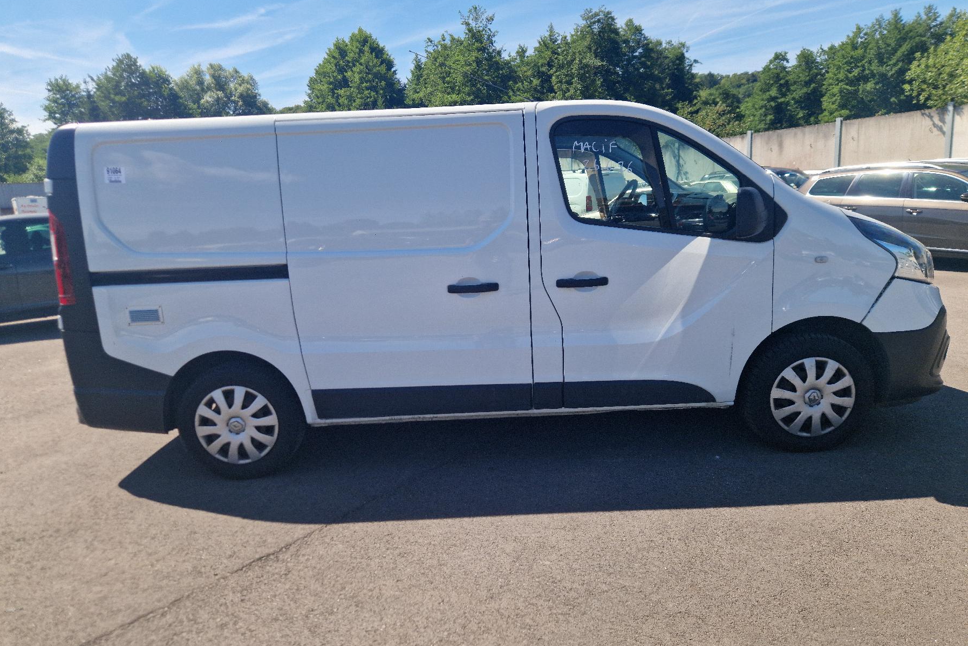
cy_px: 331
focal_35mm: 24
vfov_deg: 53.1
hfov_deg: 73.7
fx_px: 645
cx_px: 483
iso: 50
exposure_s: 1/1111
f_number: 1.8
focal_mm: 5.4
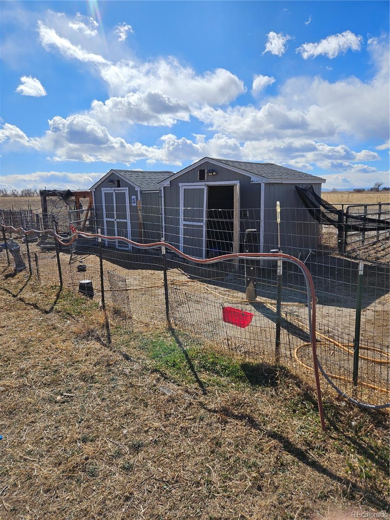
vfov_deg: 73.9
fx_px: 346
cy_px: 260
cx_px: 195
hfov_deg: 58.9
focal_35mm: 23
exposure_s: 1/3282
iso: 25
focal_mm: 5.4
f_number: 1.8
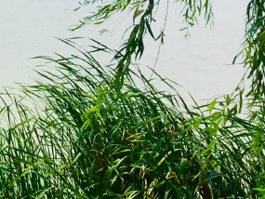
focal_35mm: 122
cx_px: -198
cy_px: -191
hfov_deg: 14.4
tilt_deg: +5.2
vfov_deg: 11.1
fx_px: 934
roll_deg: -0.4
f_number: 2.2
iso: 32
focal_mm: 4.15
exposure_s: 1/2198
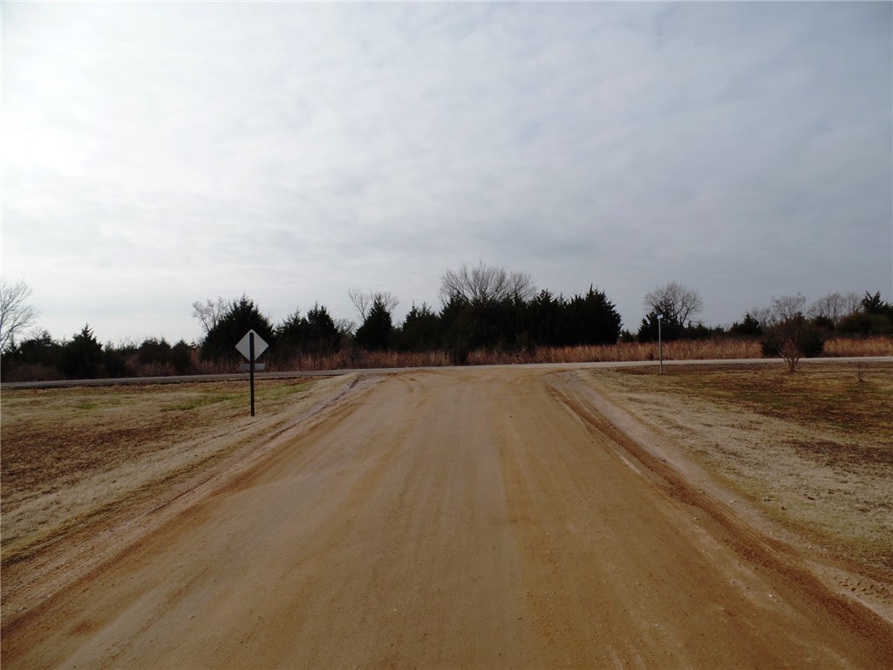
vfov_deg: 58.9
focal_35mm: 23
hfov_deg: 73.9
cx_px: 446
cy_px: 335
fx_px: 593
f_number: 3.5
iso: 80
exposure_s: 1/1000
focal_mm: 4.1
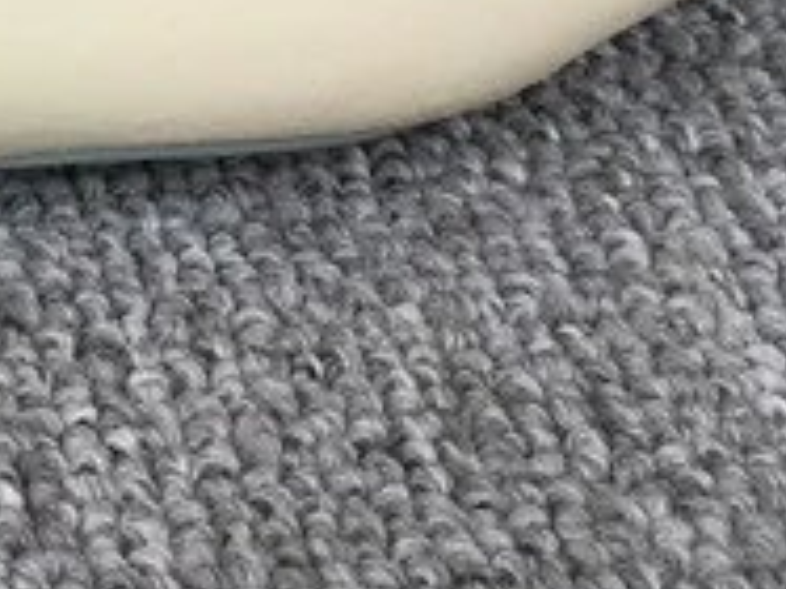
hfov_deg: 12.6
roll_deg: -0.7
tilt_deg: -25.5
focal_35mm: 149
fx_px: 3381
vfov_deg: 9.0
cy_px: -789
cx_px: -387
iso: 25
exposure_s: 1/100
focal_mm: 3.3
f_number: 2.4
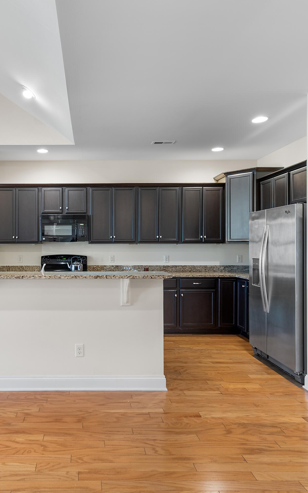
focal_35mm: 23
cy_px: 246
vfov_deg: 77.2
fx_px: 309
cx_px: 84
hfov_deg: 51.1
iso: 100
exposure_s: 1
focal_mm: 10
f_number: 4.5
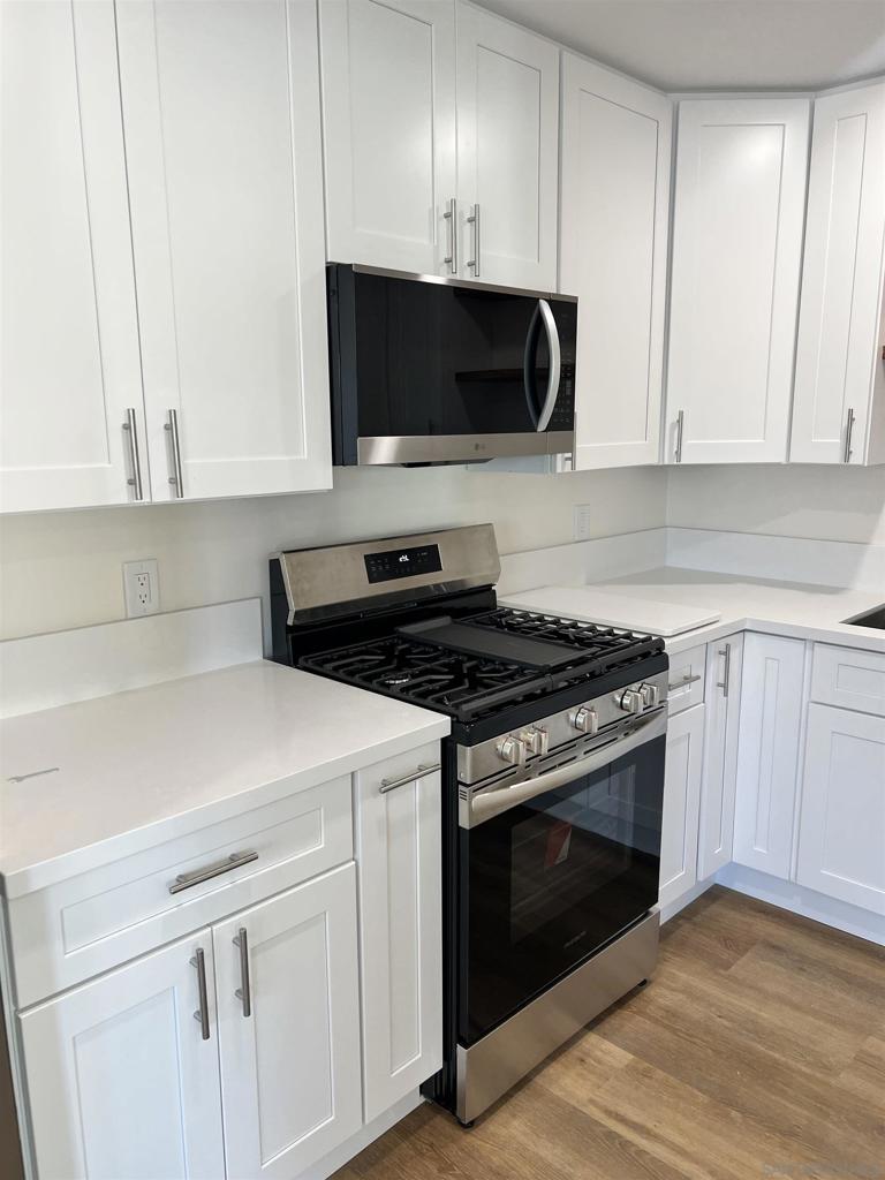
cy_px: 590
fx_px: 886
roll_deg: +0.6
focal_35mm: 26
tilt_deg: -10.7
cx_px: 442
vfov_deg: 67.3
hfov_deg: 53.1
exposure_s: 1/120
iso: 80
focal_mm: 5.7
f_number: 1.5
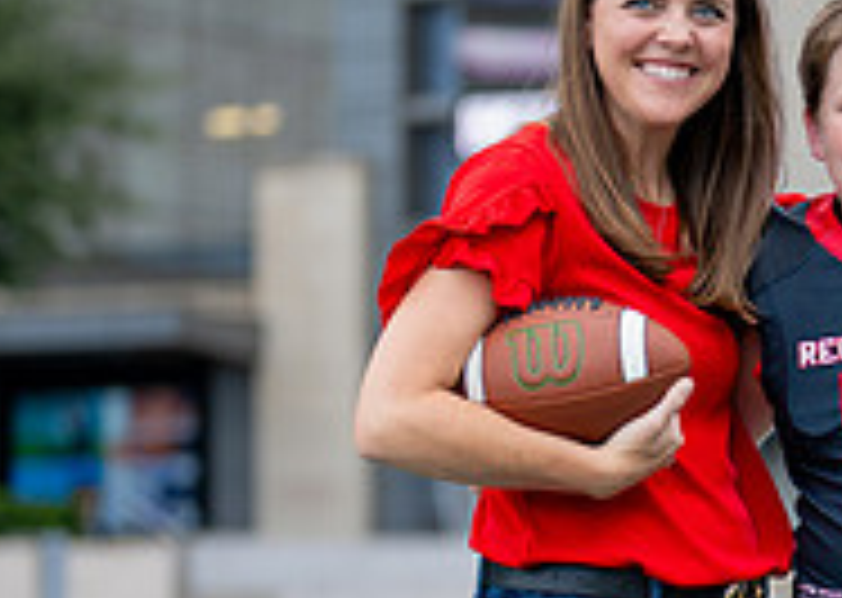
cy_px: 549
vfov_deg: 7.7
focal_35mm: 186
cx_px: 986
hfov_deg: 10.7
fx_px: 4441
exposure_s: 1/1250
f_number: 1.2
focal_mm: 50
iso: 100
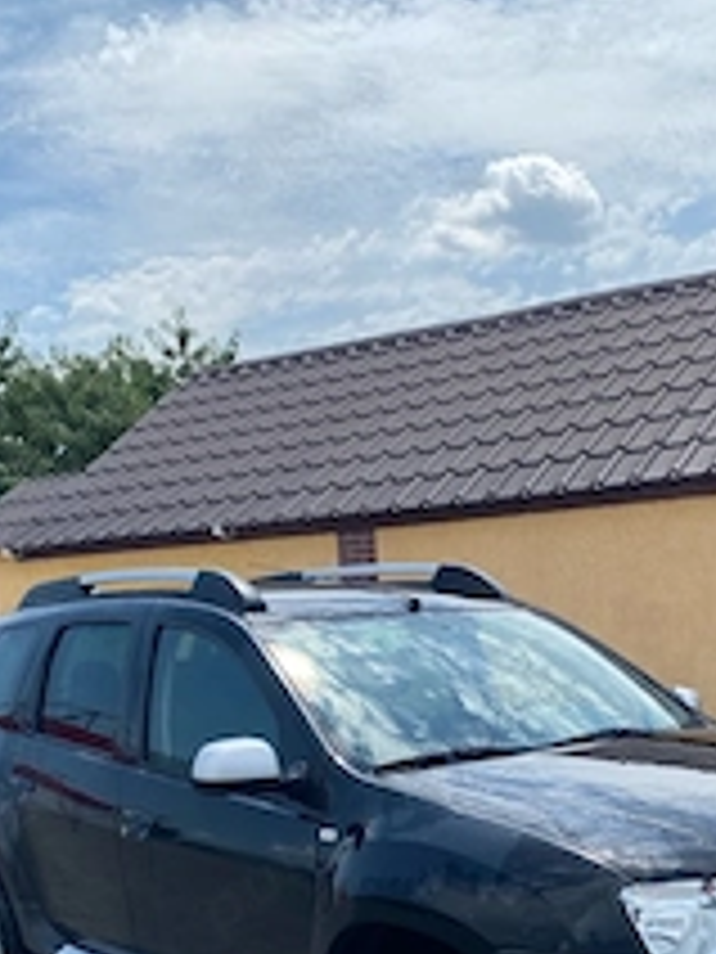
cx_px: 437
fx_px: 1351
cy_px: 878
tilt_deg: -10.6
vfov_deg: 36.3
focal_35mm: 49
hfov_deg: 29.6
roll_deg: +1.5
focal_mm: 4.25
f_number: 1.8
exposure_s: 1/2625
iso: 32
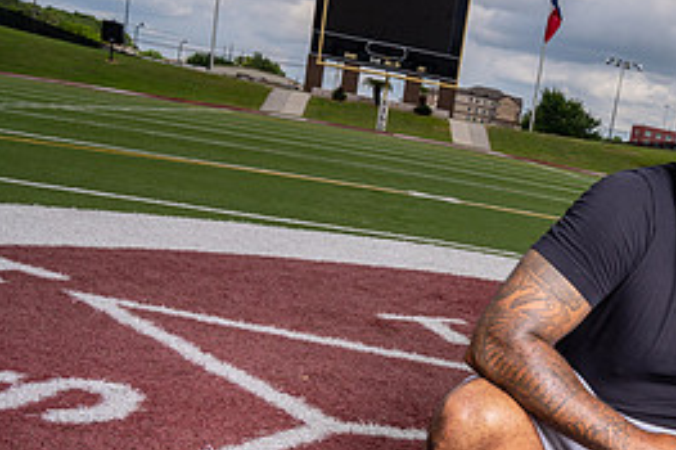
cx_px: 635
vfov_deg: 24.8
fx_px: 995
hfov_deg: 34.9
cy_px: 400
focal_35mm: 53
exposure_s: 1/200
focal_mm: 24
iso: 125
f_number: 11
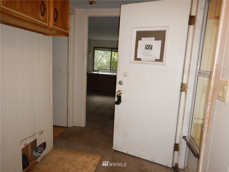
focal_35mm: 24
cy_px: 86
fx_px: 159
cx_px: 114
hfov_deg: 71.6
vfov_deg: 56.8
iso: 200
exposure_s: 1/30
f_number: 2.8
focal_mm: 4.3
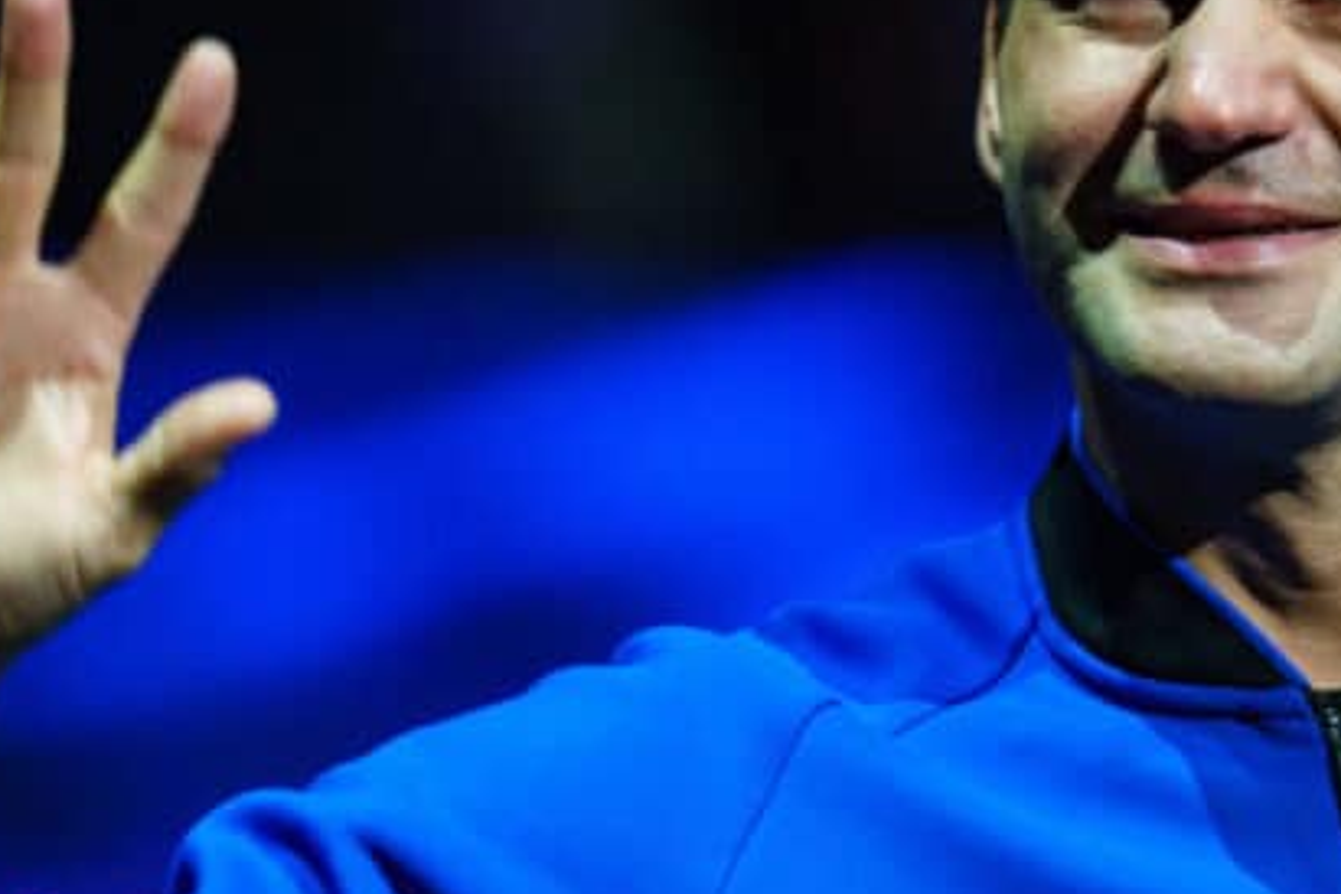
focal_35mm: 747
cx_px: 946
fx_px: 27824
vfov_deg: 1.8
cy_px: 339
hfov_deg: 2.8
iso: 3200
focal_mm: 400
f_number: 4
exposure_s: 1/400
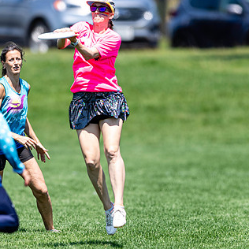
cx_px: 97
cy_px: 134
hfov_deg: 1.8
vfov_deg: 1.8
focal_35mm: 974
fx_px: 7927
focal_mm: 400
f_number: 2.8
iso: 100
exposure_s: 1/1250
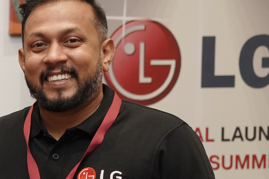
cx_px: -263
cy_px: 193
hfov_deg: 9.6
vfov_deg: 6.8
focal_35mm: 201
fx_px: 1502
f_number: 2.2
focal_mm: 50
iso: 800
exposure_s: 1/160
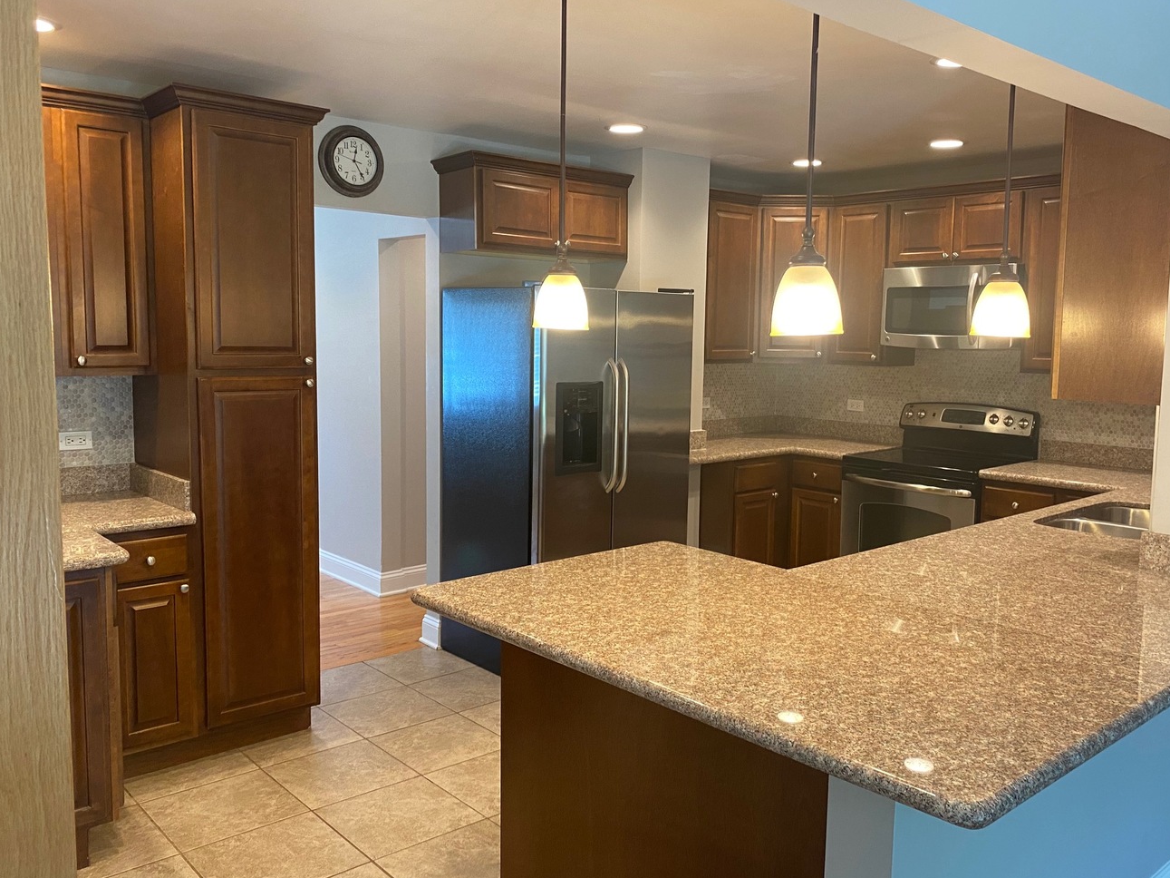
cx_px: 631
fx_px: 980
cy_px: 430
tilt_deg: -7.3
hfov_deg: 61.6
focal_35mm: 29
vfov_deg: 48.2
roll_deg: -0.8
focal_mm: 4.25
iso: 160
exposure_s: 1/60
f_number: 1.8
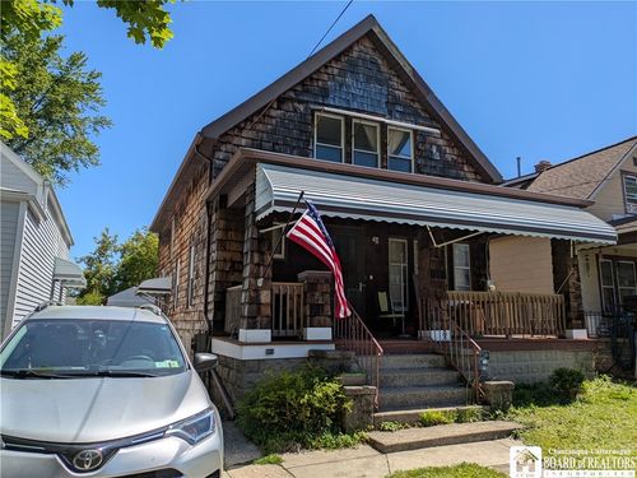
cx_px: 318
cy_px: 239
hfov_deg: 69.4
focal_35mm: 25
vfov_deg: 54.9
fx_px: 460
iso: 45
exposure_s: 1/3086
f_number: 1.89
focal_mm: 5.43
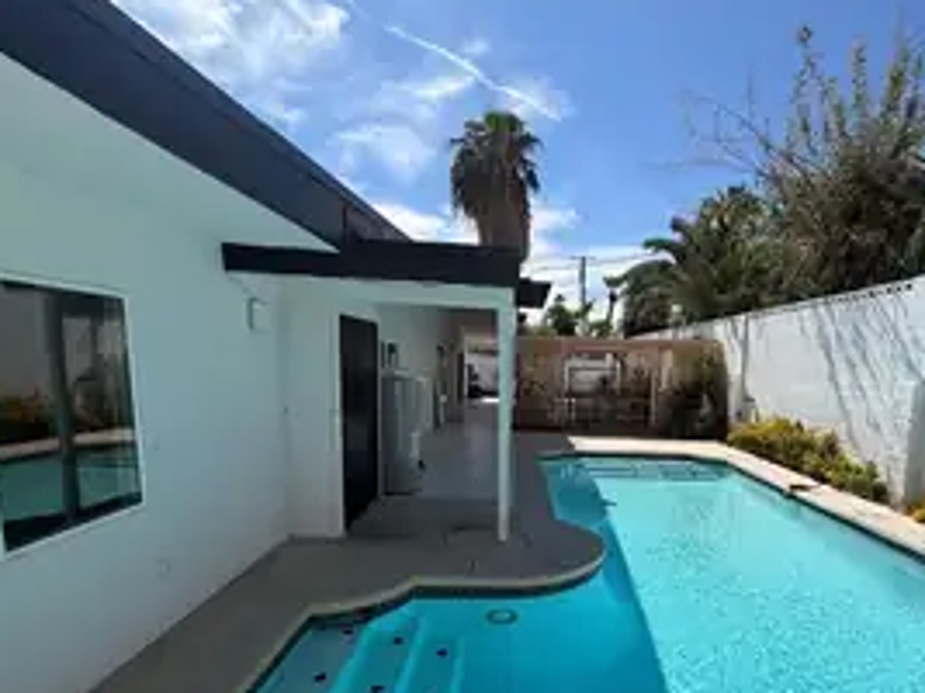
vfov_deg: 62.0
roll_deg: -1.8
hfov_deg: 78.0
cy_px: 457
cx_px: 561
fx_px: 561
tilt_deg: -8.5
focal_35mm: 21
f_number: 2.2
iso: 20
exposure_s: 1/1189
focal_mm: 2.22
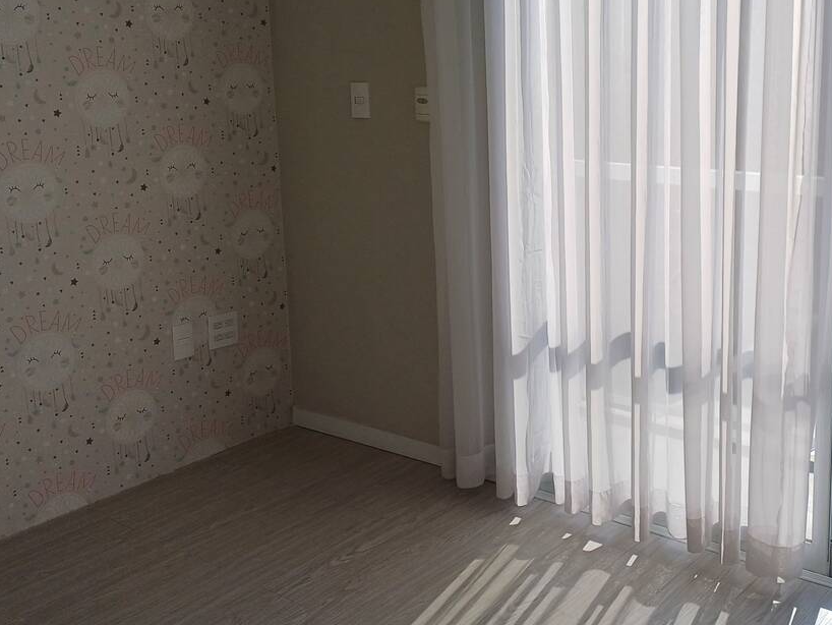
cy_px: 214
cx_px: 534
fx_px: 1058
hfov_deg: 42.5
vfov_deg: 32.6
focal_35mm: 44
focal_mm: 4.65
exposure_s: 1/1095
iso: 50
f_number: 1.8
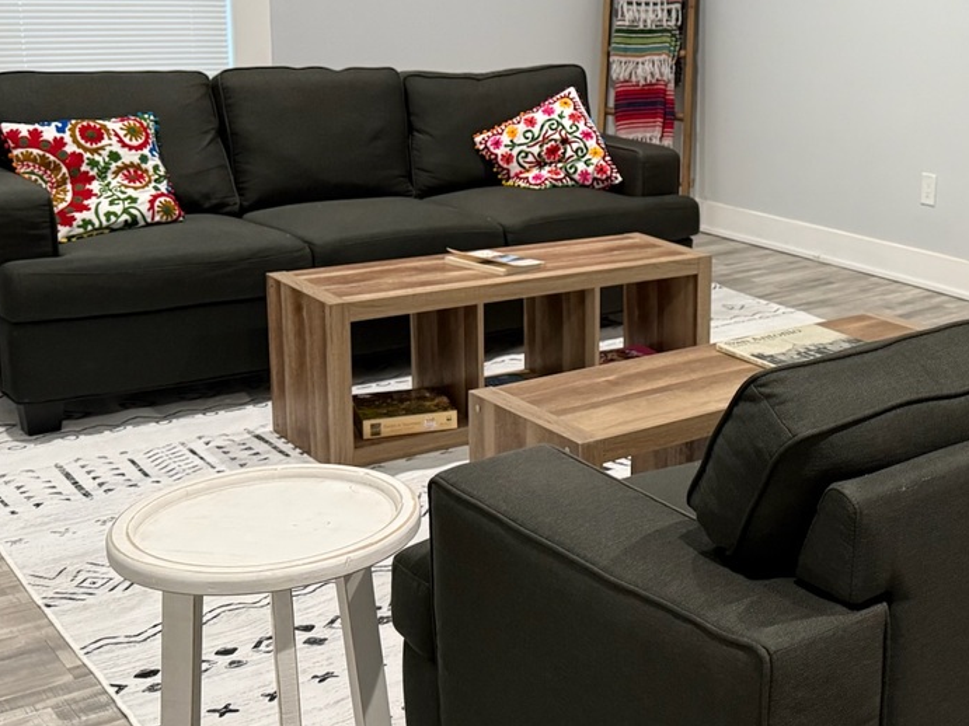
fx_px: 1399
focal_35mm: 50
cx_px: 883
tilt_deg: -11.9
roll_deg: -2.6
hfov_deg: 35.8
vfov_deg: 29.0
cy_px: 263
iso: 400
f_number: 1.78
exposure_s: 1/60
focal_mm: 6.76
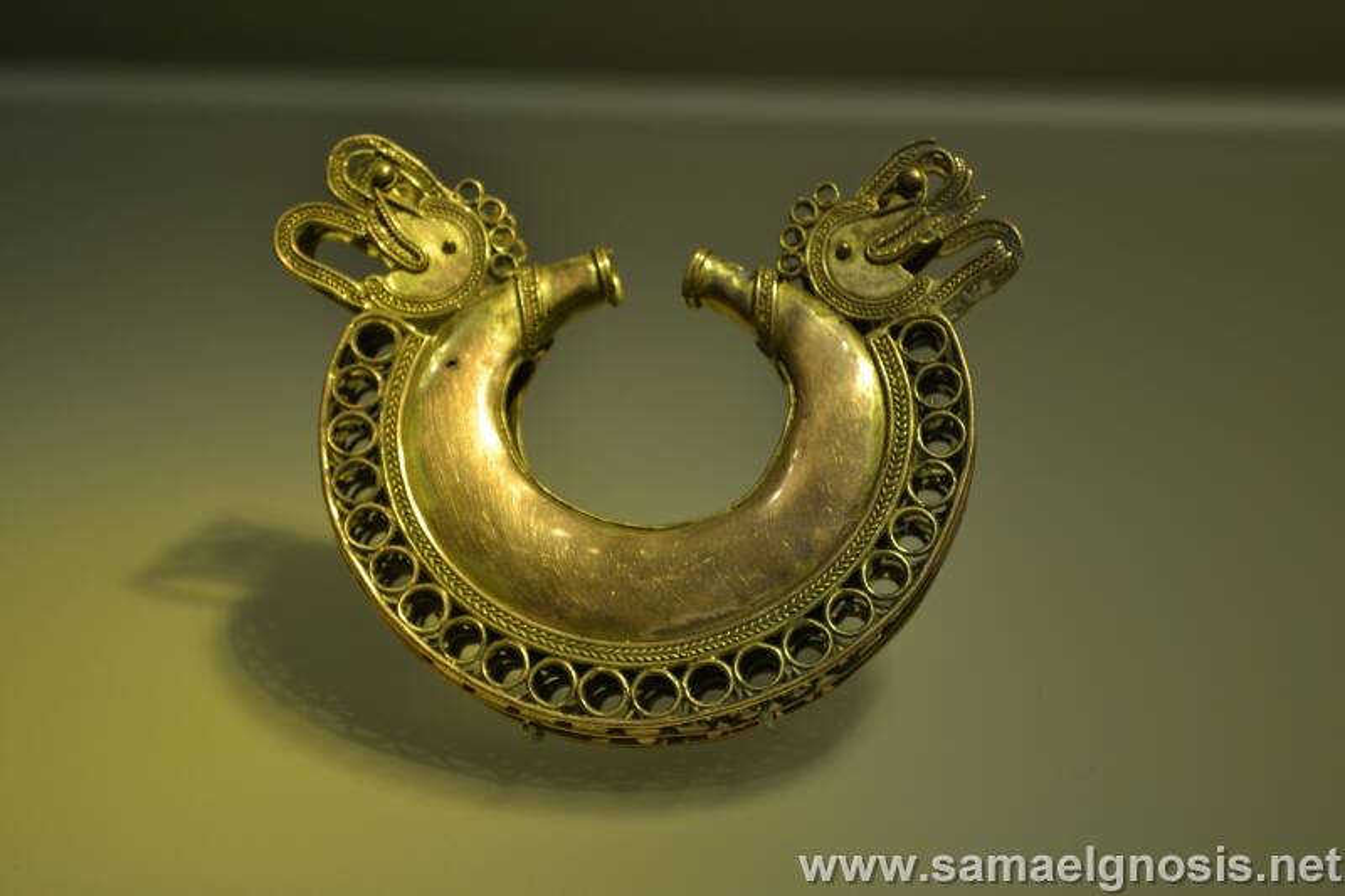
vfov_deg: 16.5
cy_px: 448
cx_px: 672
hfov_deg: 24.6
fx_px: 3081
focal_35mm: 82
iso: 280
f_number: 5.6
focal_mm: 55
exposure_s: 1/15
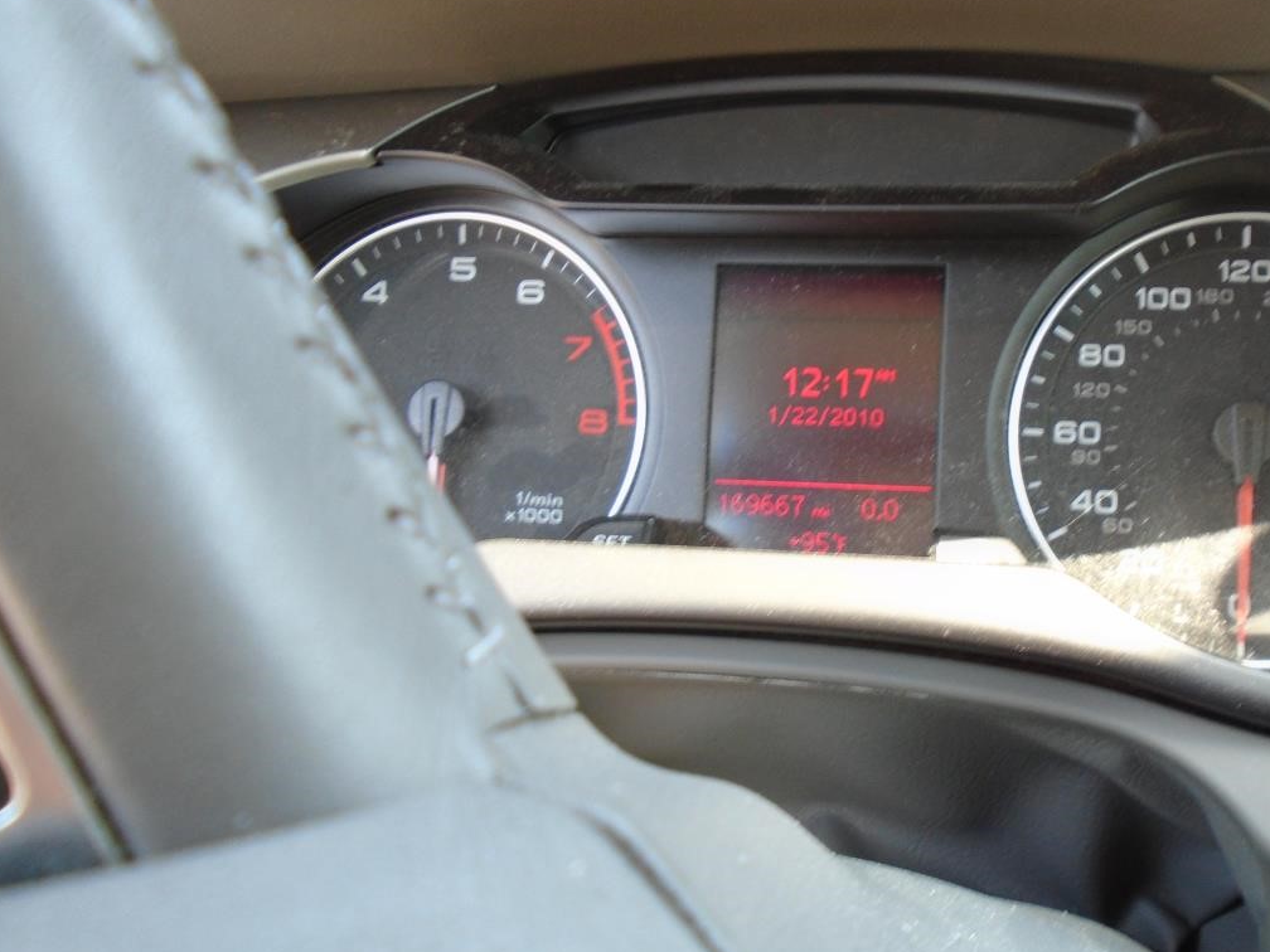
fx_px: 1211
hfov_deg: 54.7
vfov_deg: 42.9
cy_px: 485
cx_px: 798
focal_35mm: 33
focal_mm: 4.6
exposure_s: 1/30
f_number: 3.2
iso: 100
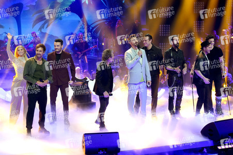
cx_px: 116
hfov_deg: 33.4
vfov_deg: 22.6
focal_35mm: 60
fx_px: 388
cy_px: 78
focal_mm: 60
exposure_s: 1/160
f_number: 5
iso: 3200
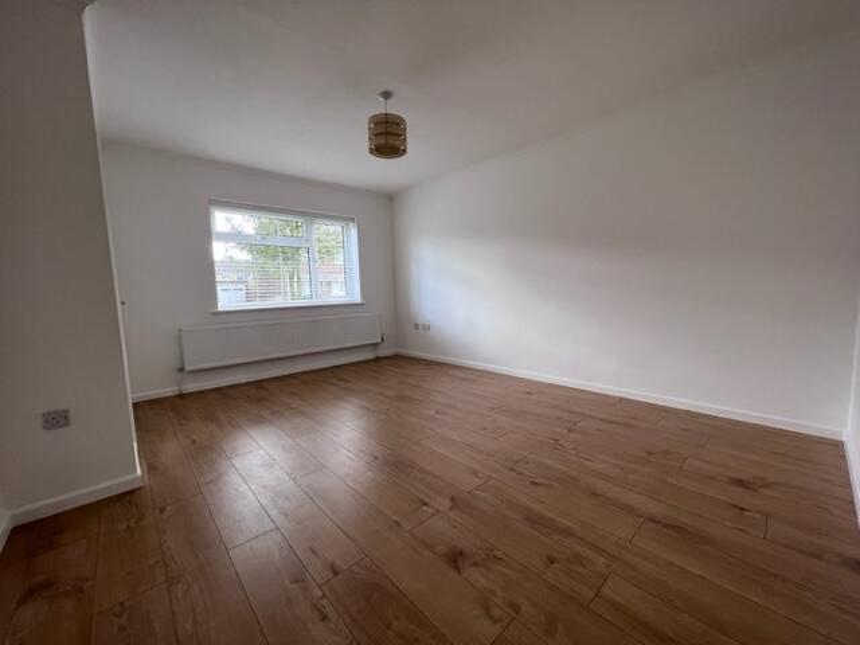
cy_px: 322
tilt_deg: -4.9
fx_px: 323
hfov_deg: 106.2
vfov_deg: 89.9
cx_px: 430
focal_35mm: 13
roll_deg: +1.7
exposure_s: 1/99
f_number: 1.8
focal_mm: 1.57
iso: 50
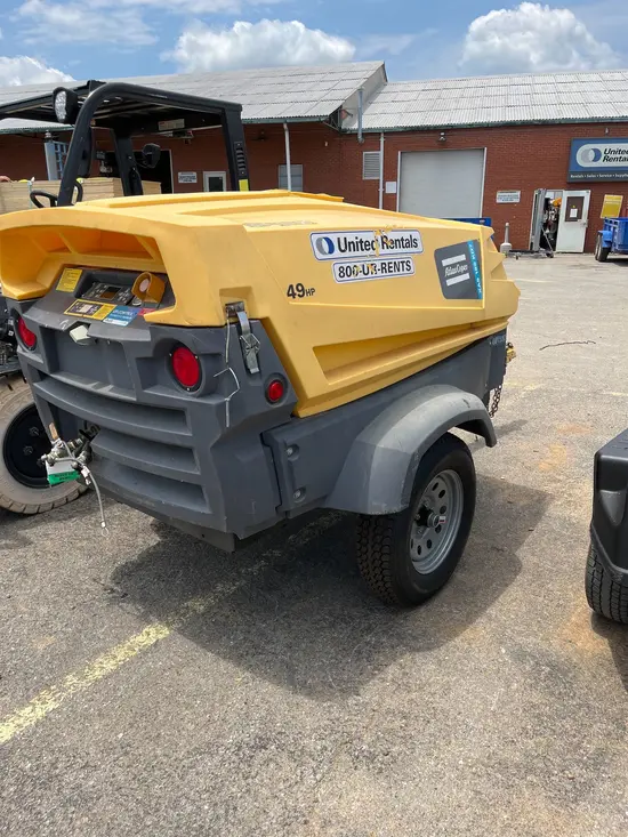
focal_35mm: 26
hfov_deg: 53.1
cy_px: 418
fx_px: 629
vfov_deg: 67.3
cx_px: 314
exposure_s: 1/2825
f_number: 1.6
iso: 50
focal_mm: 5.1
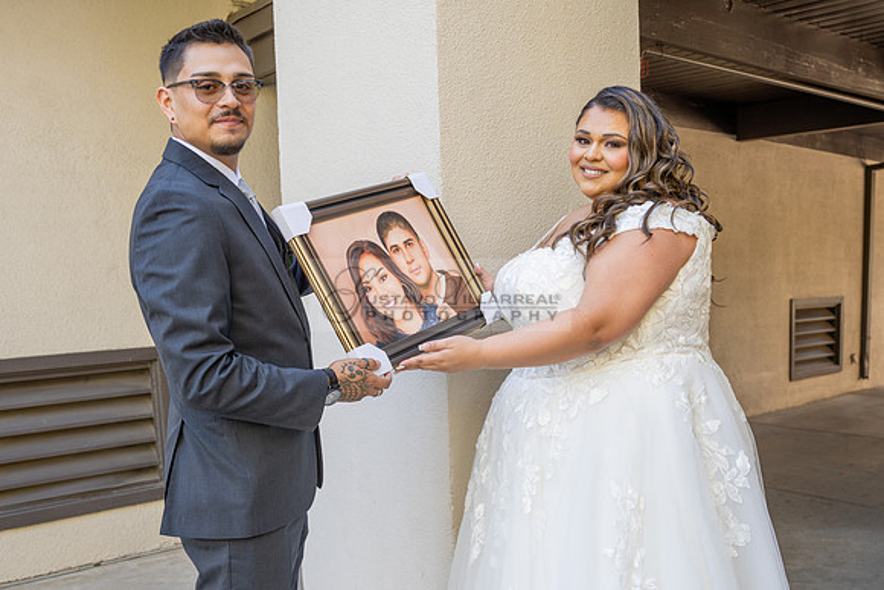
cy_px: 442
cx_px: 442
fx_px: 883
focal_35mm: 36
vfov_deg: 36.1
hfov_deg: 53.2
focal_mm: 24
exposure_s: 1/80
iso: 125
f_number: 3.2
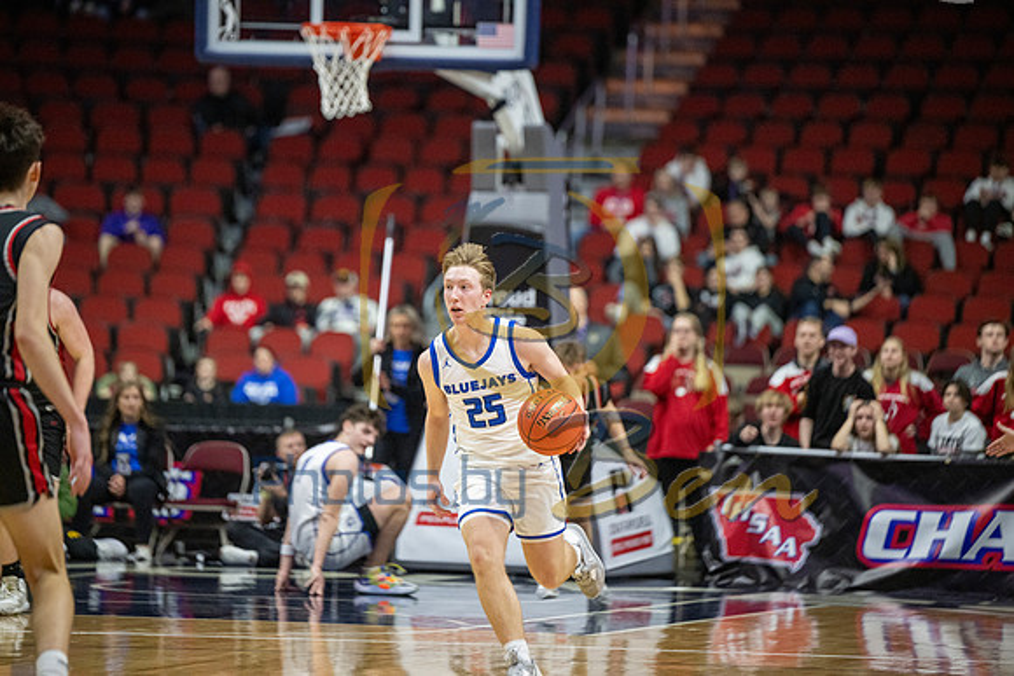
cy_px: 338
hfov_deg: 10.3
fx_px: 5634
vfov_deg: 6.9
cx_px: 507
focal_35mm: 200
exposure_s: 1/1250
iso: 2500
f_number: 2.8
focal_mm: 200
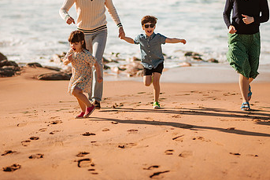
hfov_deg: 20.8
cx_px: 153
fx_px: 735
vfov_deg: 13.9
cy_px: 47
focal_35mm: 98
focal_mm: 58
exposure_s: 1/6400
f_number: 1.4
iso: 50
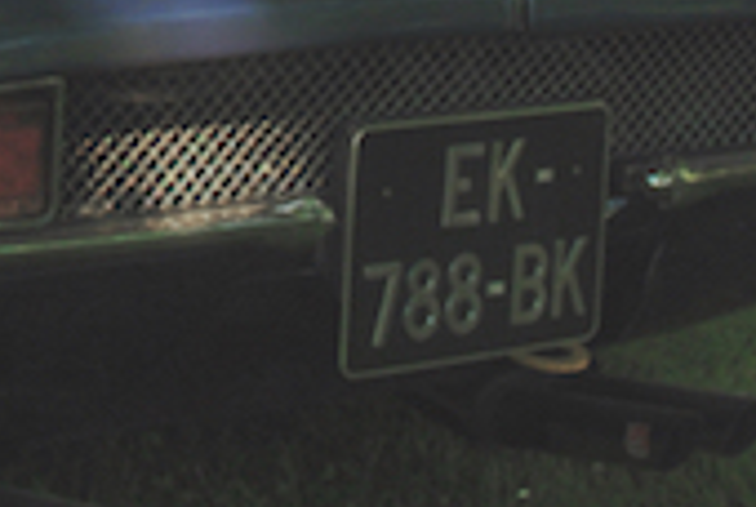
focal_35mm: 147
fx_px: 3092
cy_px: -258
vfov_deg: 9.1
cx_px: -89
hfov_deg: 13.6
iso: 200
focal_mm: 26
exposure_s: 1/160
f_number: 6.3
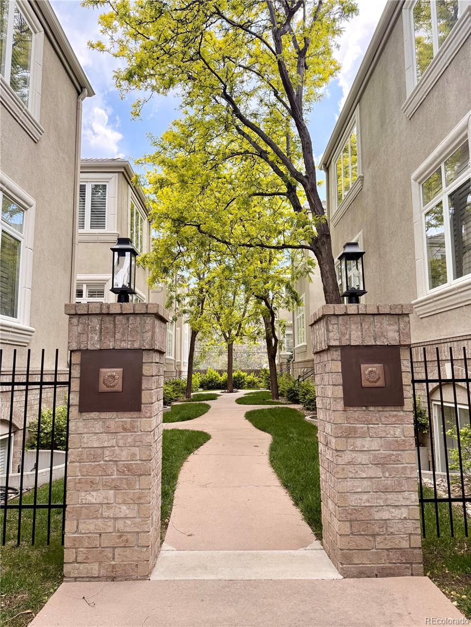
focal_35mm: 24
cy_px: 314
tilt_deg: +8.2
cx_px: 236
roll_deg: -0.1
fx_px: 435
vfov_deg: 71.6
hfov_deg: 56.8
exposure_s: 1/878
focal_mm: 6.76
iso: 100
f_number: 1.78
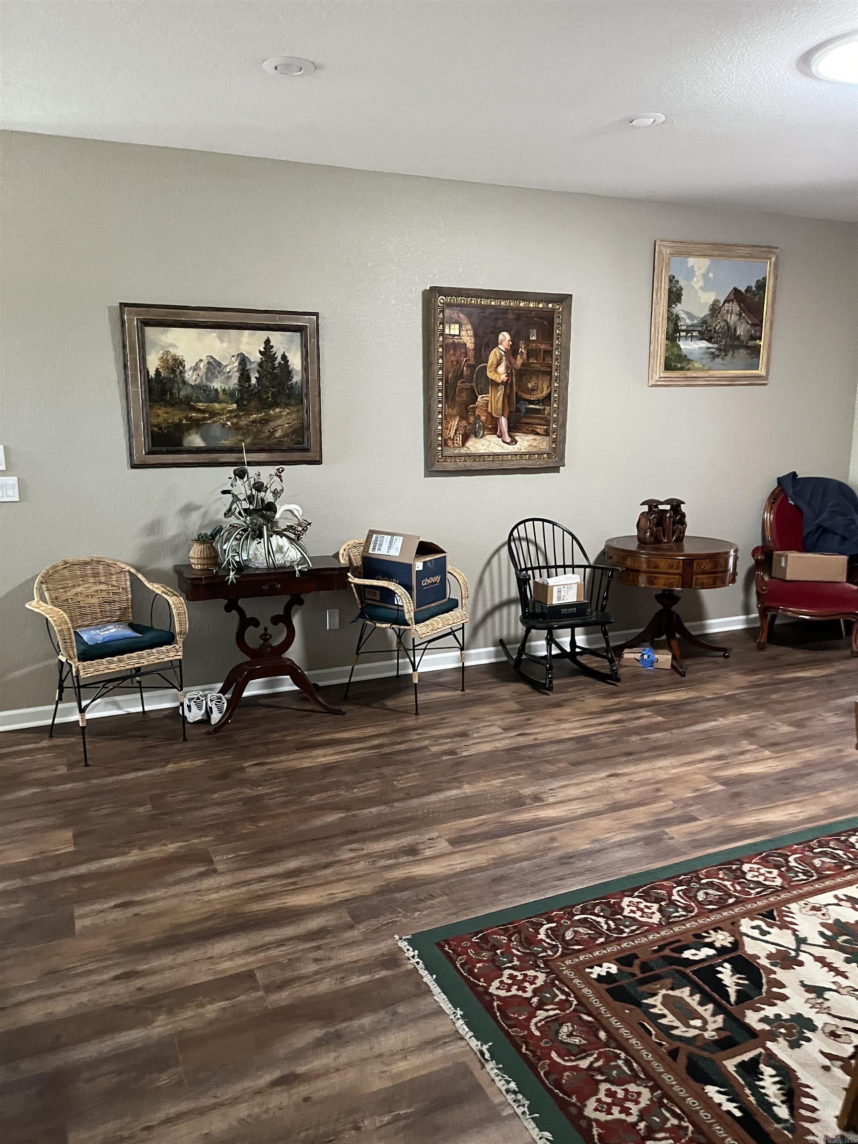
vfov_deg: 67.3
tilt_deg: -9.8
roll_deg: +0.0
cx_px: 429
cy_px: 572
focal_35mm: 26
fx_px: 859
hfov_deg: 53.1
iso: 640
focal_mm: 5.1
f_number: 1.6
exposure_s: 1/40
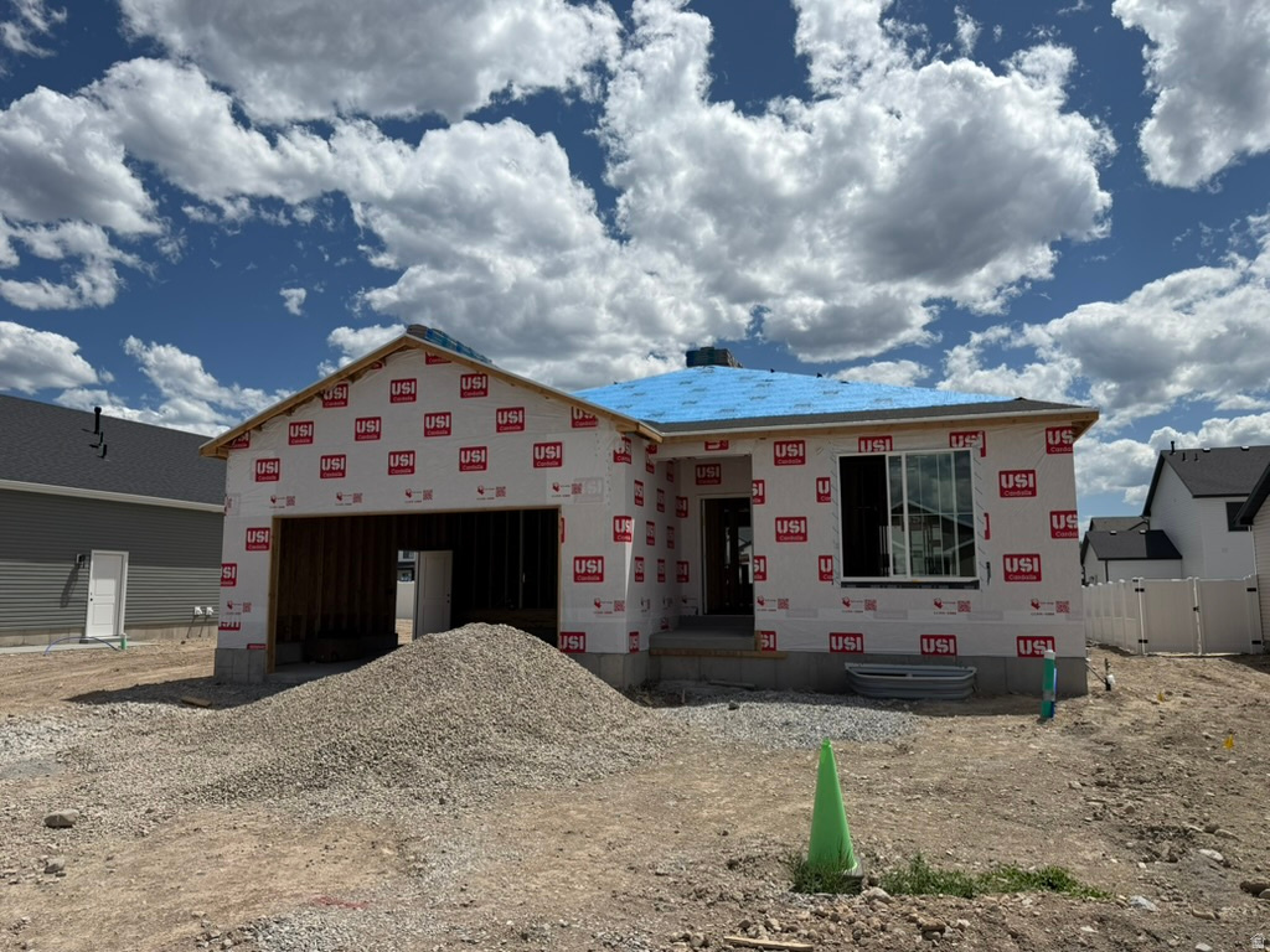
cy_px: 476
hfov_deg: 71.6
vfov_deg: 56.8
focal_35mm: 24
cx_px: 635
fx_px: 881
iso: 80
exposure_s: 1/14286
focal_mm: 6.76
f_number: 1.78
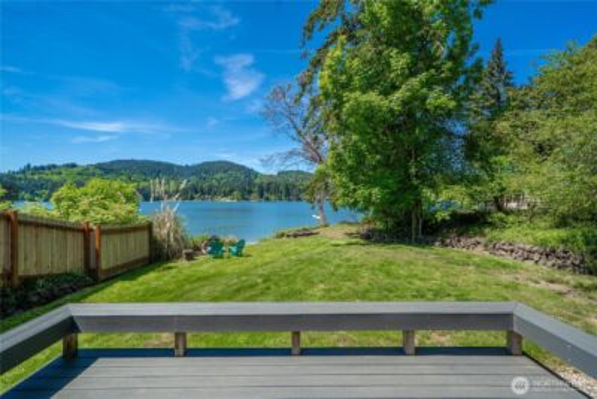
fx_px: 249
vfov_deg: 77.4
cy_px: 200
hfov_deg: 100.4
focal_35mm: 15
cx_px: 298
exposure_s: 1/125
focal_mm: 15
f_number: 7.1
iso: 100
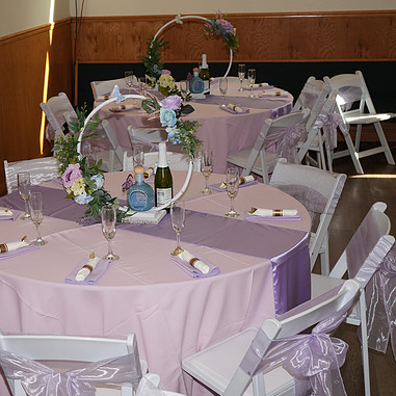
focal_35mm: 57
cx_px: 144
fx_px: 738
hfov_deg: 29.9
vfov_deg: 30.0
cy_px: 197
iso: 400
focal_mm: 44
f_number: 5.6
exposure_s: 1/60
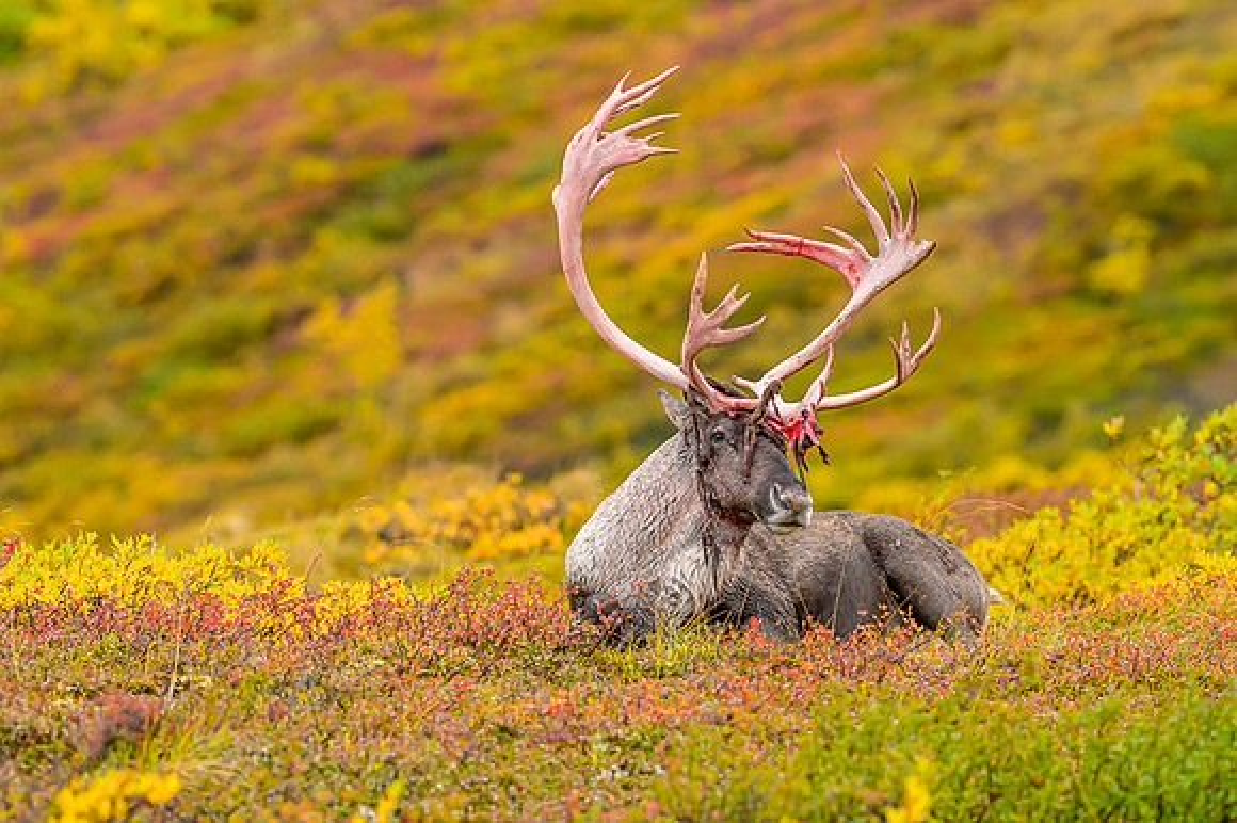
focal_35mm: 526
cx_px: 660
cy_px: 306
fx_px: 18046
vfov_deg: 2.6
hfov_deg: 3.9
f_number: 6.3
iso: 800
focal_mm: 400
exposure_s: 1/800
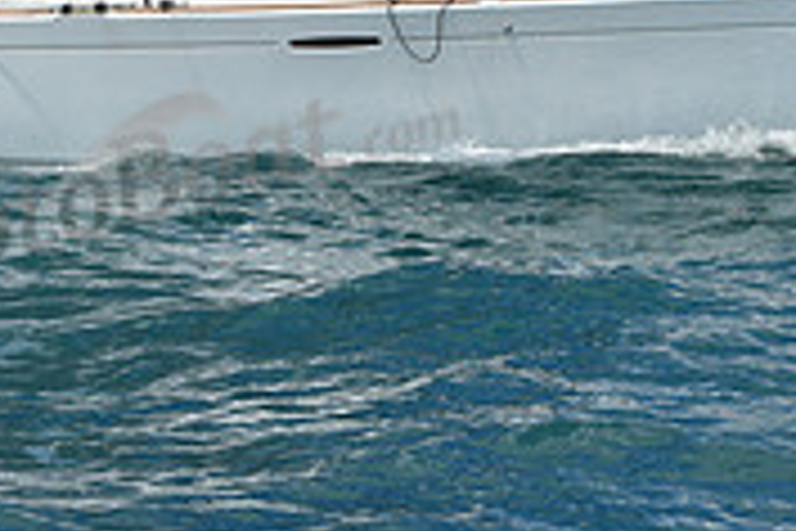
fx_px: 5063
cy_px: -110
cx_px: 697
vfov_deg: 6.0
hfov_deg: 9.0
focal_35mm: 229
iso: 250
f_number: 9
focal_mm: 70
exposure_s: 1/1250
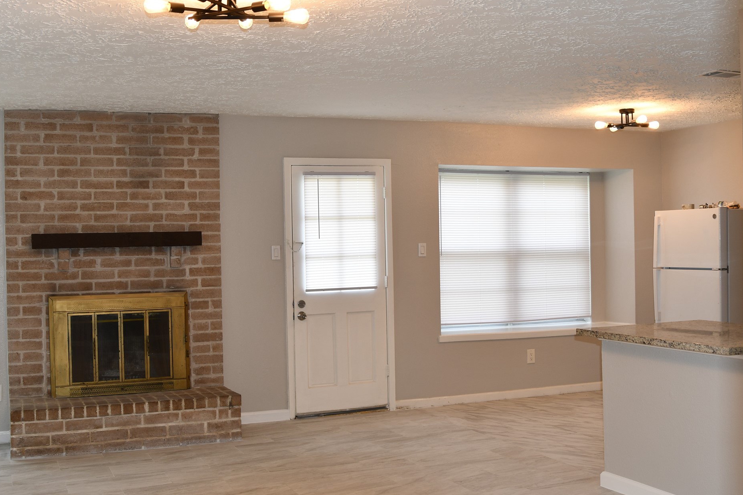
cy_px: 248
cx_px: 339
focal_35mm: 42
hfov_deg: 46.4
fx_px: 867
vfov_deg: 31.9
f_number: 2.8
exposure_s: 1/125
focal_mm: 24
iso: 200
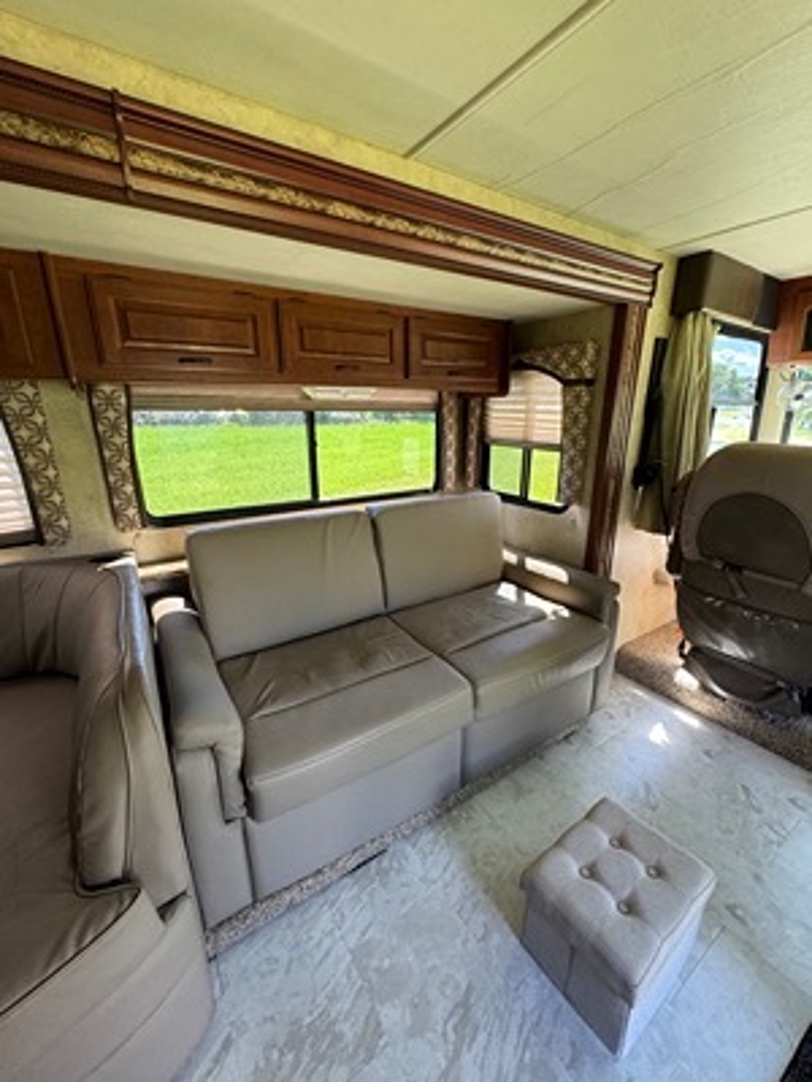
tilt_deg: -18.4
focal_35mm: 14
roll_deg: +0.0
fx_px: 438
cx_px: 406
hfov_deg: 85.7
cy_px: 541
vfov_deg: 102.1
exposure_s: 1/99
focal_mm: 2.22
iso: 125
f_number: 2.2
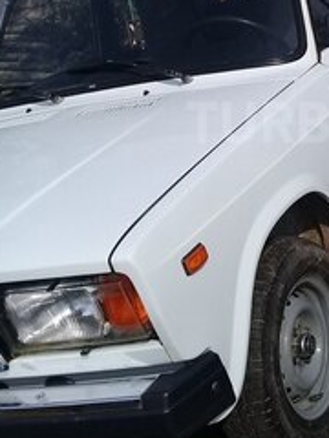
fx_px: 811
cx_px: 327
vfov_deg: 29.9
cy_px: 122
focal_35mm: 64
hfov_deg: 22.1
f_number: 2.2
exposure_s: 1/2604
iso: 50
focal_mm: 3.3
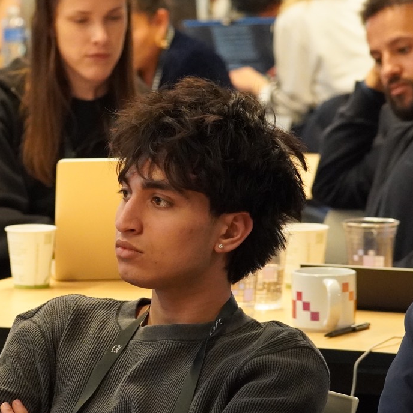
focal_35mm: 250
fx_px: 3376
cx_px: 59
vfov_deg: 7.0
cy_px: 153
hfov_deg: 7.0
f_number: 4
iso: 4000
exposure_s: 1/160
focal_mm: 75
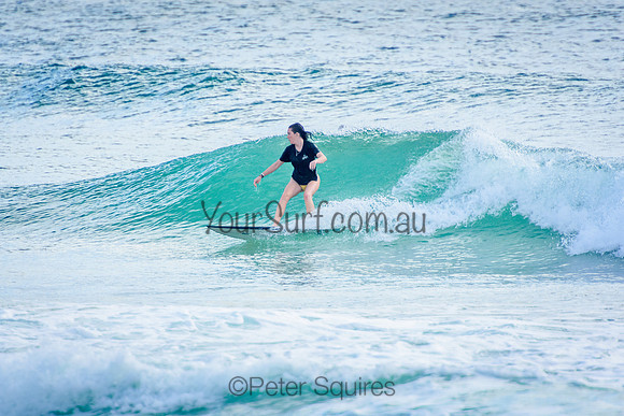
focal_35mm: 600
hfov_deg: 3.4
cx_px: 312
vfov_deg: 2.3
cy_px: 208
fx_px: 10402
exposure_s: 1/2000
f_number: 5.6
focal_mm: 400
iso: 640
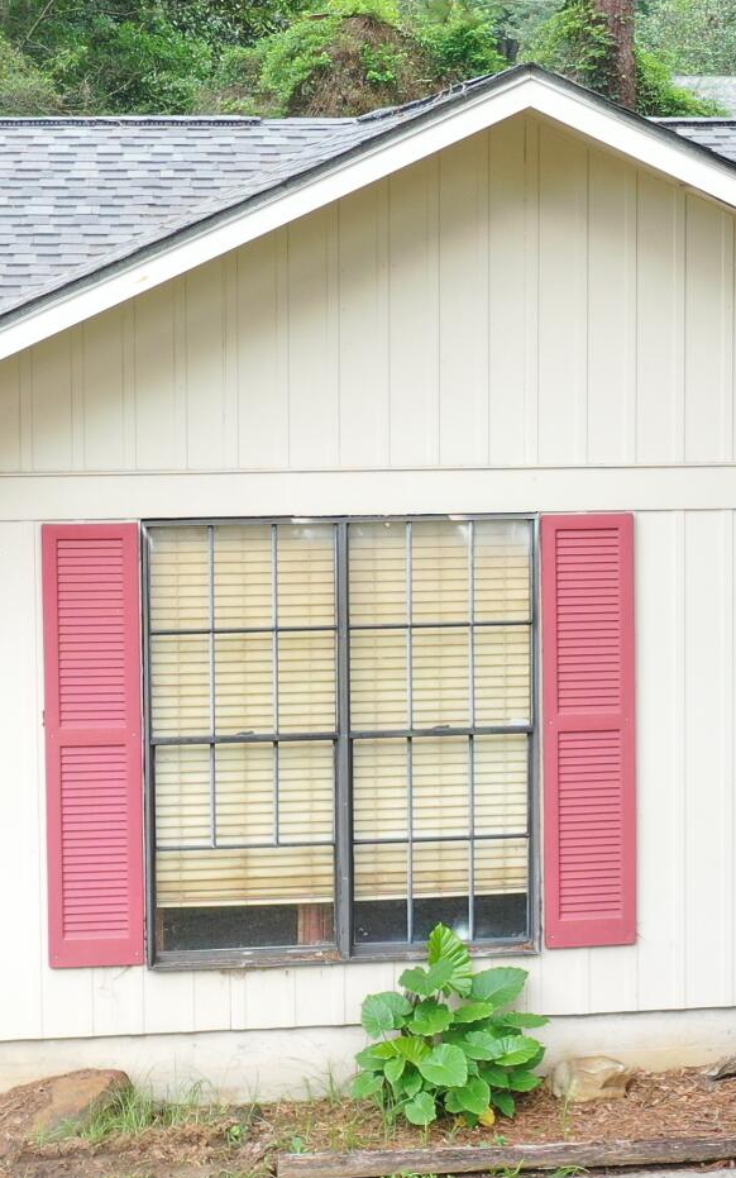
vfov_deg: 22.5
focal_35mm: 92
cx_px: 559
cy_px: 454
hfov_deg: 14.2
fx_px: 2952
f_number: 3.5
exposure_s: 1/50
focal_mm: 10.26
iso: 100
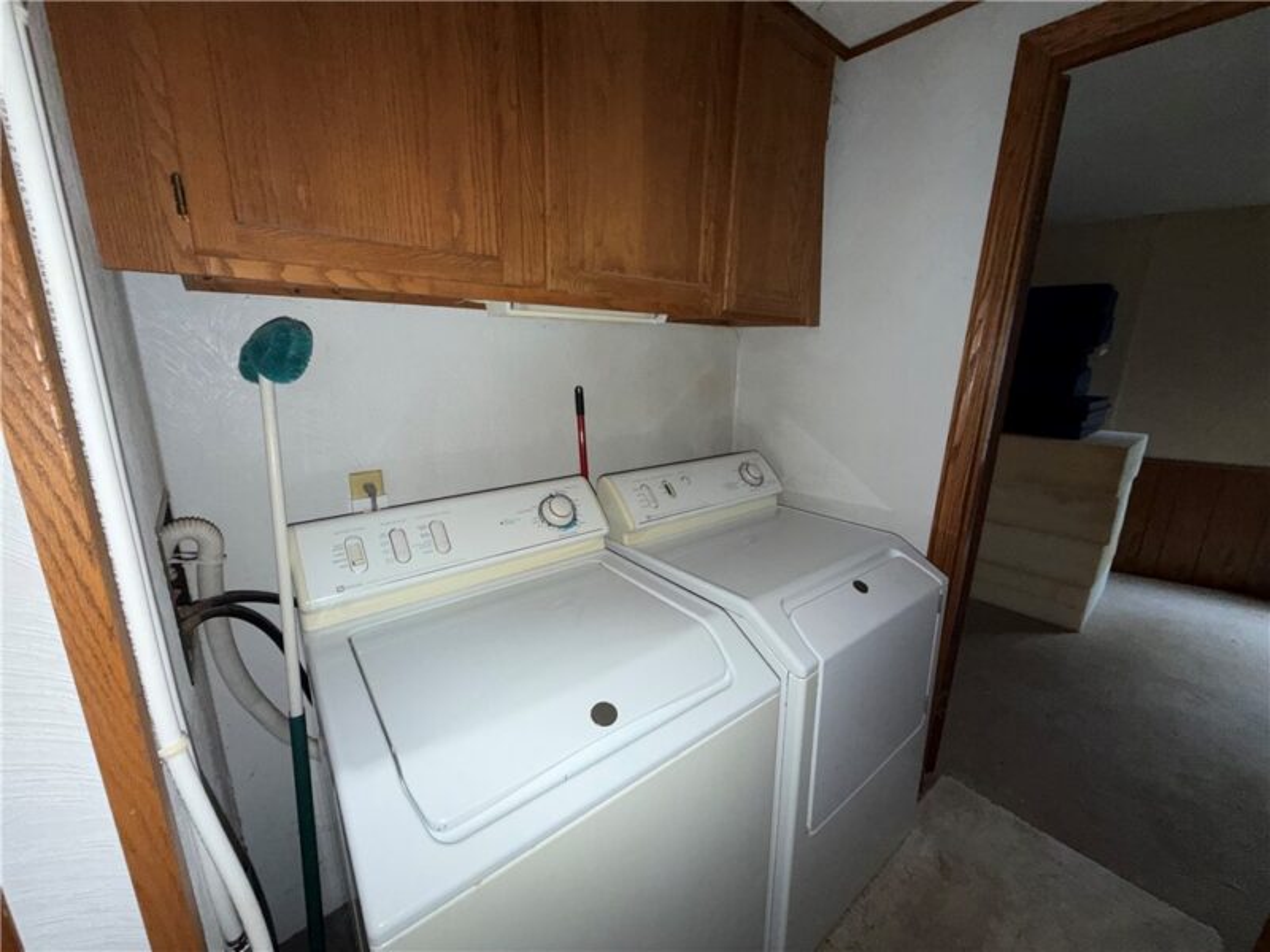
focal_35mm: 14
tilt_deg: -13.9
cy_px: 476
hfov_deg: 102.1
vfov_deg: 85.7
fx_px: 514
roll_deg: -1.1
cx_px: 635
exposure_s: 1/30
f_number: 2.2
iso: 125
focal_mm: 2.22
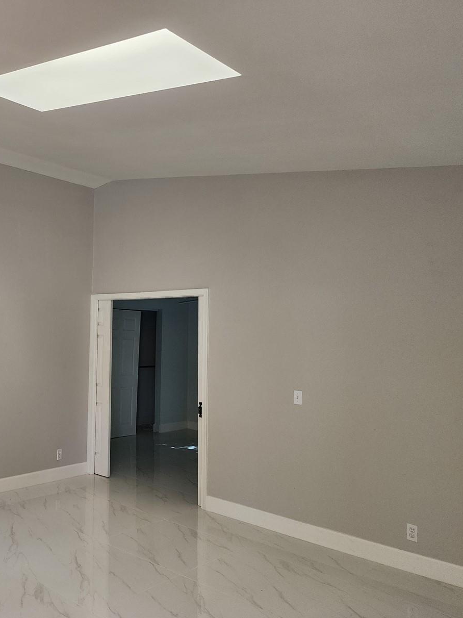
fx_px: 553
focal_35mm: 31
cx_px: 86
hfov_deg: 43.1
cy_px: 308
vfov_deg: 58.4
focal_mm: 6.4
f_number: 1.8
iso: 200
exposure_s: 1/120
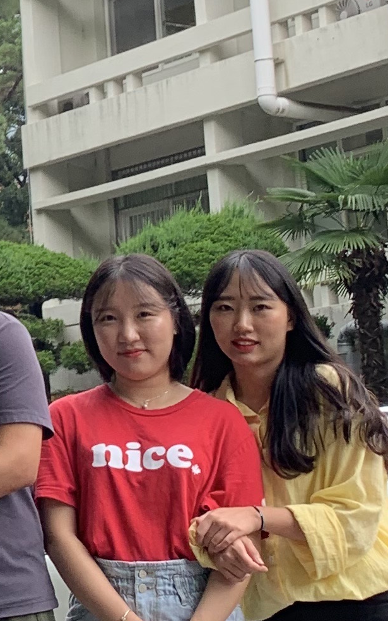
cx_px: -377
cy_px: 76
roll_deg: +0.1
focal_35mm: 113
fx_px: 1910
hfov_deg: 10.7
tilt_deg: +16.1
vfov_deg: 18.2
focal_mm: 4.25
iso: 25
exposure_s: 1/152
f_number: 1.8
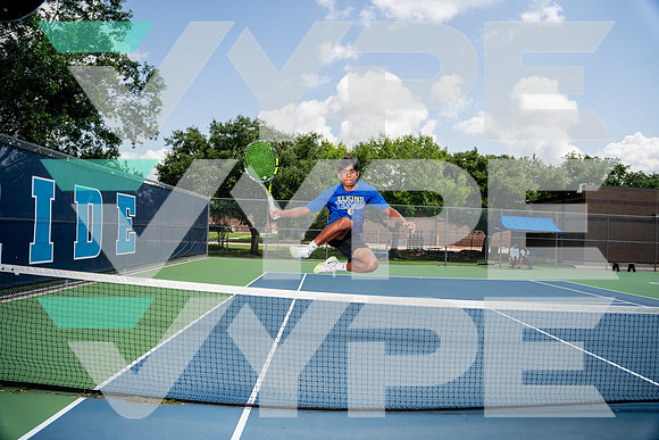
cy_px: 220
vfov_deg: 53.2
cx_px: 330
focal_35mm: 24
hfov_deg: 73.7
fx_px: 439
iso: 100
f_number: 4
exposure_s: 1/1250
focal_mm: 24
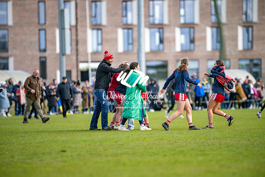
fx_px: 2209
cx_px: 132
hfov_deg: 6.9
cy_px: 88
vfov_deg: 4.6
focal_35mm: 300
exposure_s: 1/6400
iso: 450
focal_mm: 300
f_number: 2.8
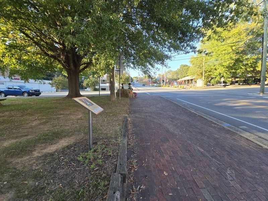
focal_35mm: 13
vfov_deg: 89.9
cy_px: 100
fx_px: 101
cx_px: 134
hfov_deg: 106.2
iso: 50
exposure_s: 1/160
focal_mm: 2.2
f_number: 2.2
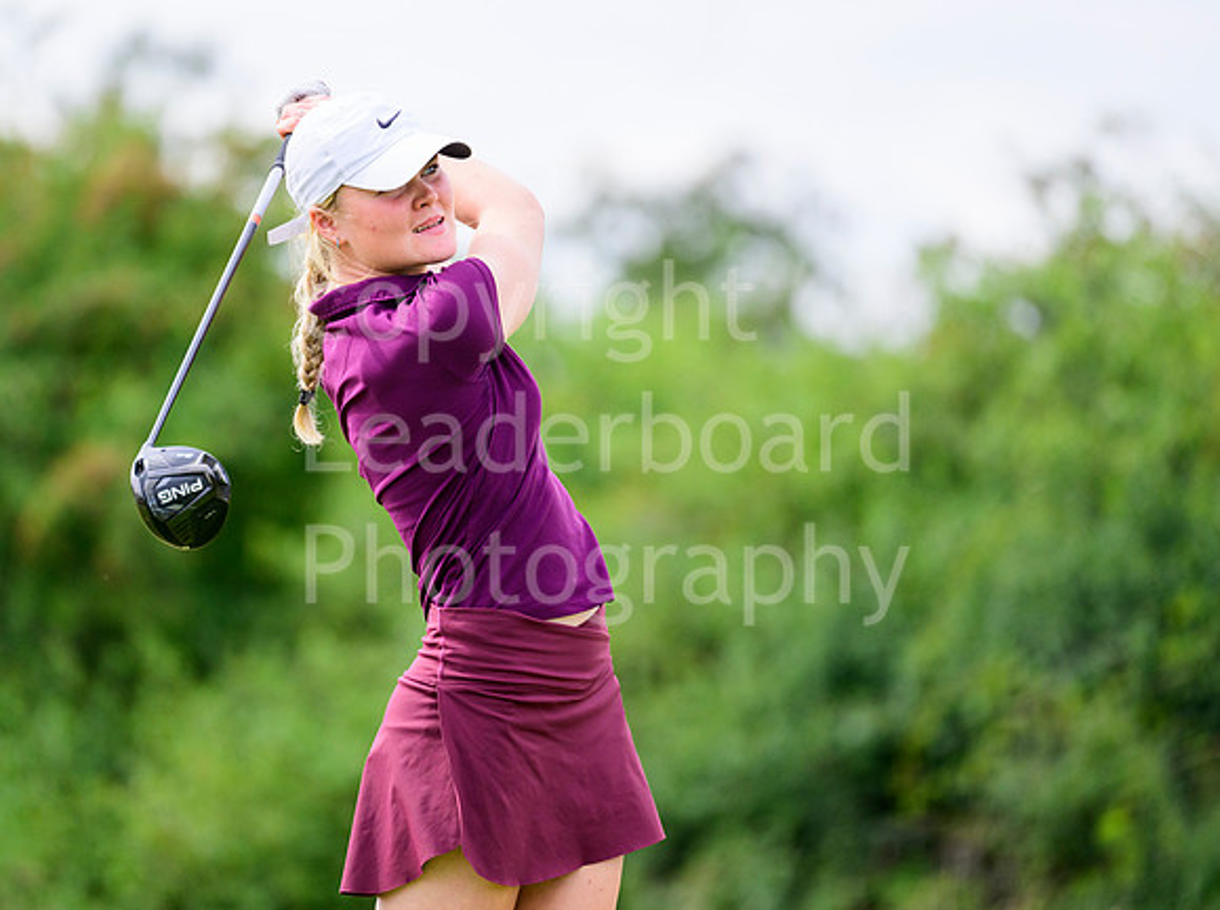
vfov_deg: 3.5
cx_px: 509
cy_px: 436
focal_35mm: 427
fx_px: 15011
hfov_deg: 4.7
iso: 1000
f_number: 5.6
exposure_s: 1/2000
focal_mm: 380
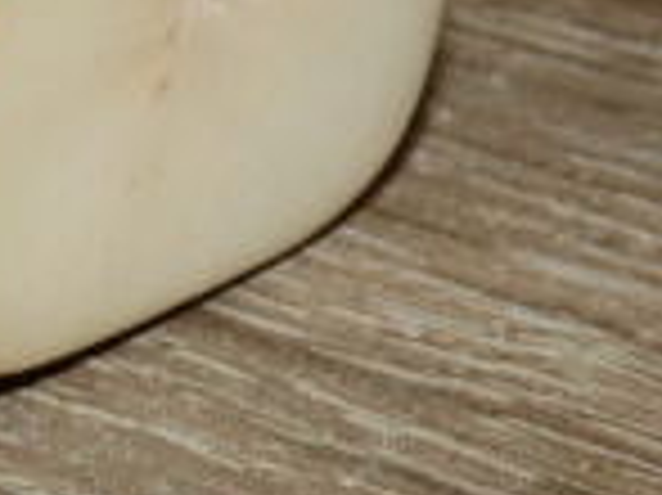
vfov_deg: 5.6
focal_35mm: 262
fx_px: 5006
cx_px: -770
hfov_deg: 7.2
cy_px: -396
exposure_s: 1/60
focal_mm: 8.6
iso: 80
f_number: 3.8
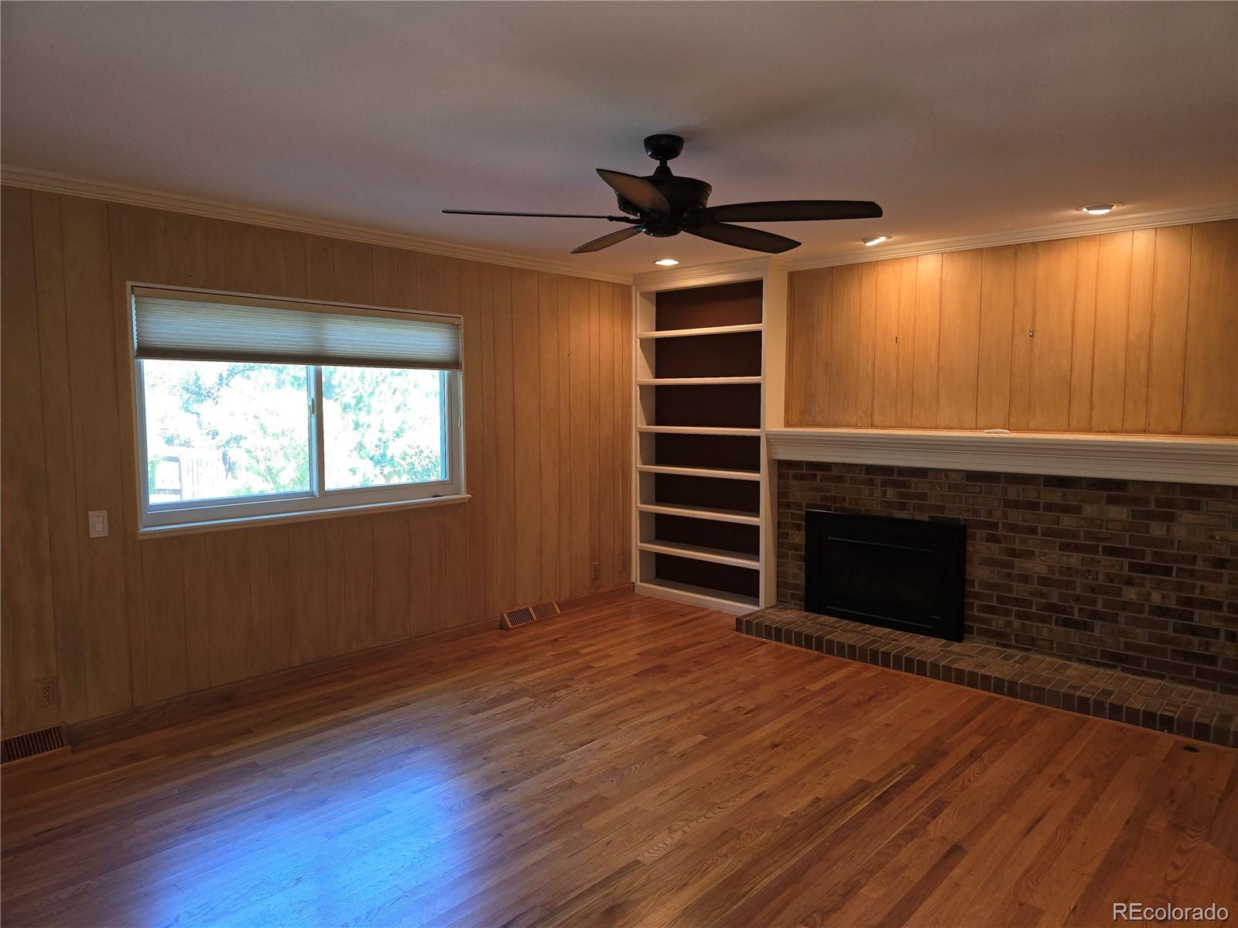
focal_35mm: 23
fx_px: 823
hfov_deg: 73.9
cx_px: 619
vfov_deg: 58.9
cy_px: 464
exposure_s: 1/40
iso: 100
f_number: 1.7
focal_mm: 6.3
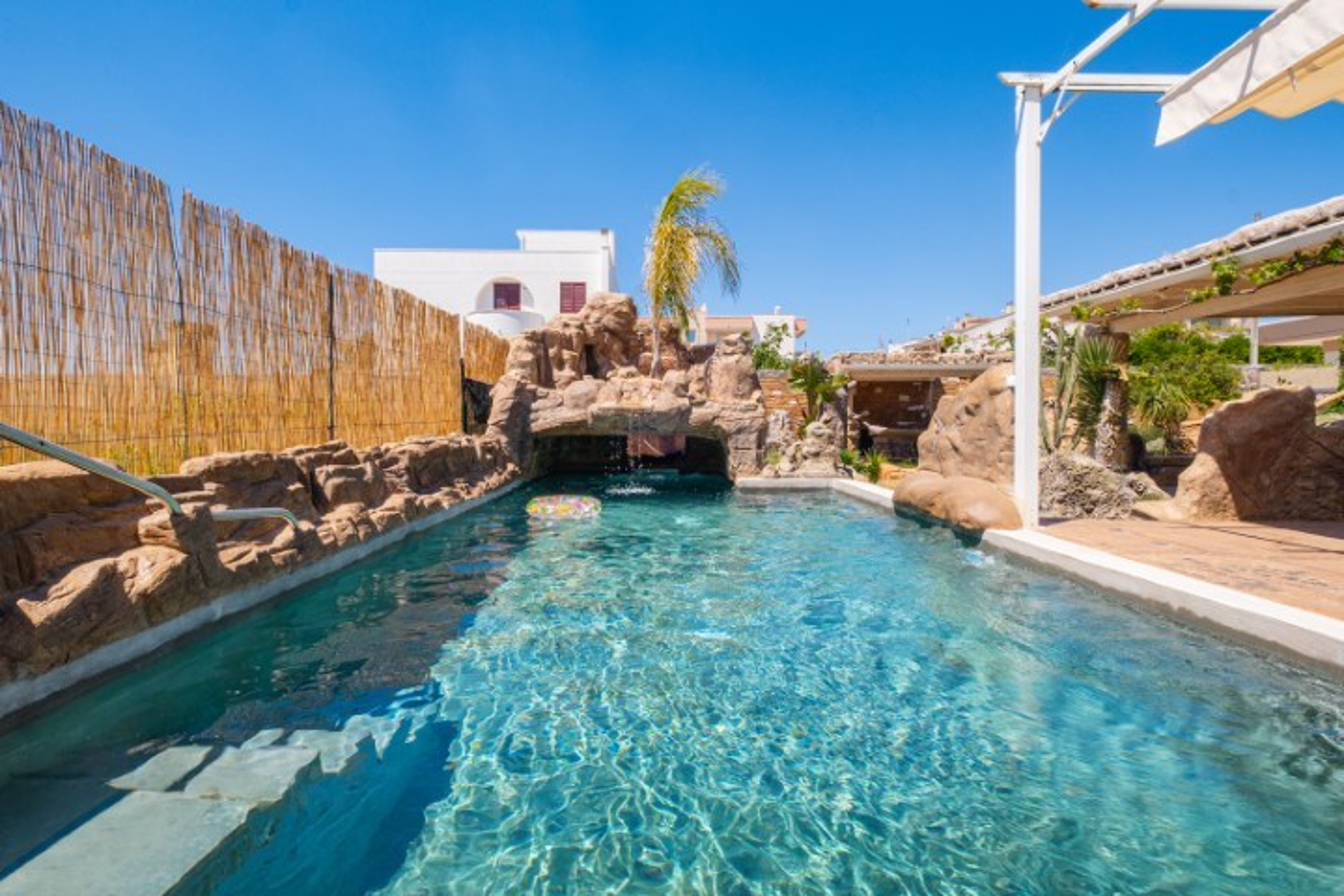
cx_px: 672
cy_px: 448
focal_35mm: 15
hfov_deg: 100.4
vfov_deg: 77.3
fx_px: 560
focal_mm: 10
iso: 250
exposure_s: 1/160
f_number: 13
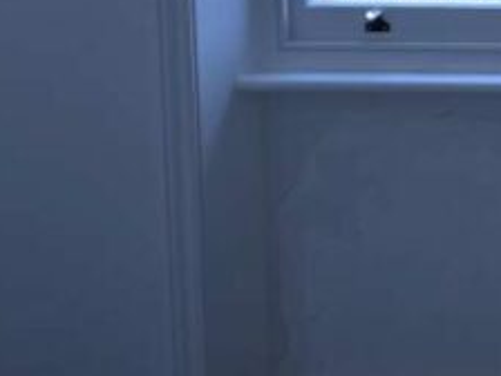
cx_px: 924
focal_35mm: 105
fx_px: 1520
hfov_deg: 15.7
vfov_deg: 13.0
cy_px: -266
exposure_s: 1/16.7
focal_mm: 6.3
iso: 1000
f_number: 1.7
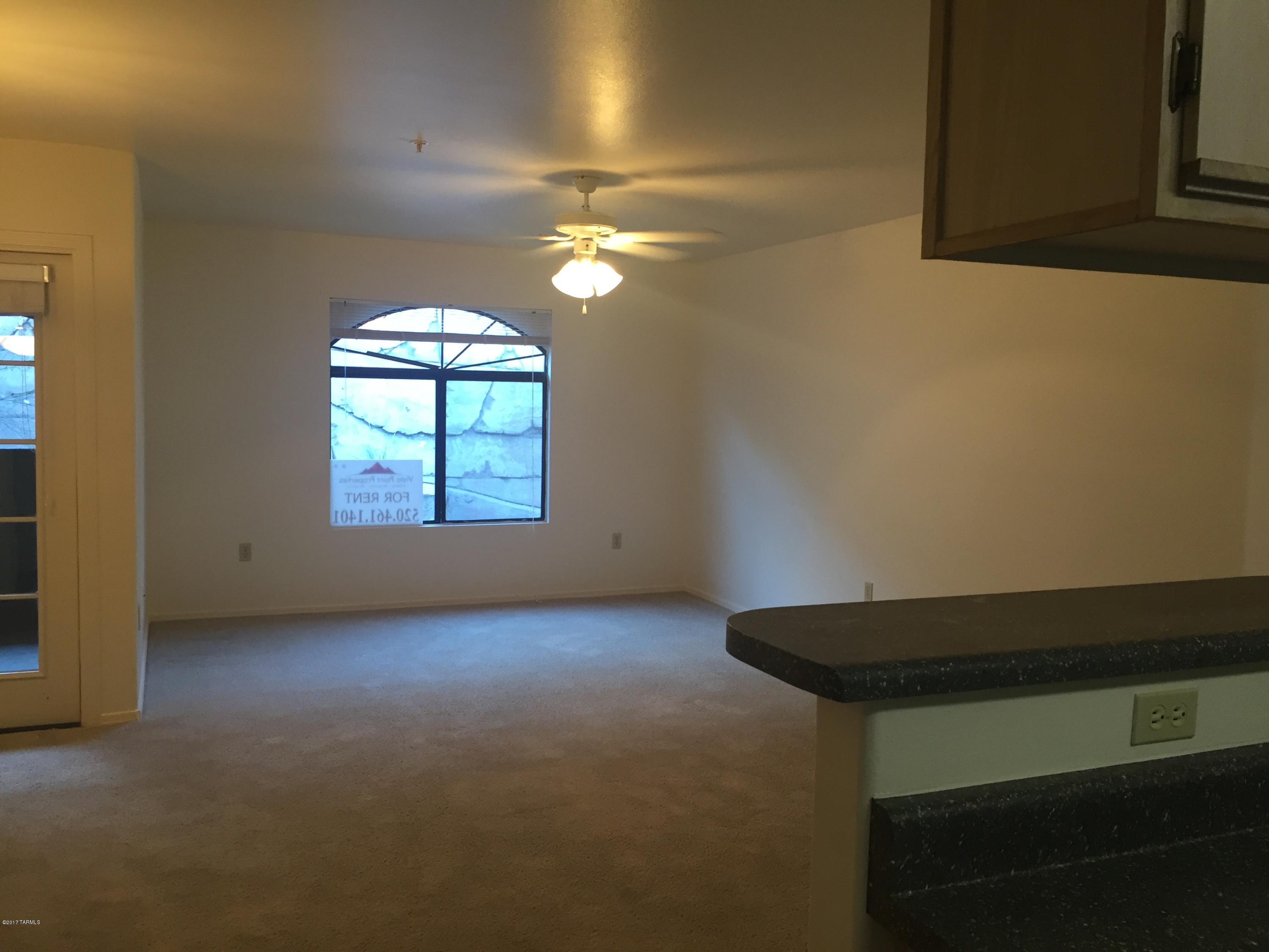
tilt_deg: -5.5
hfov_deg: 61.7
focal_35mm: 29
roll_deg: -1.5
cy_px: 476
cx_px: 634
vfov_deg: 48.2
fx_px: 1063
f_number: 2.2
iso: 80
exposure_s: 1/30
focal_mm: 4.15
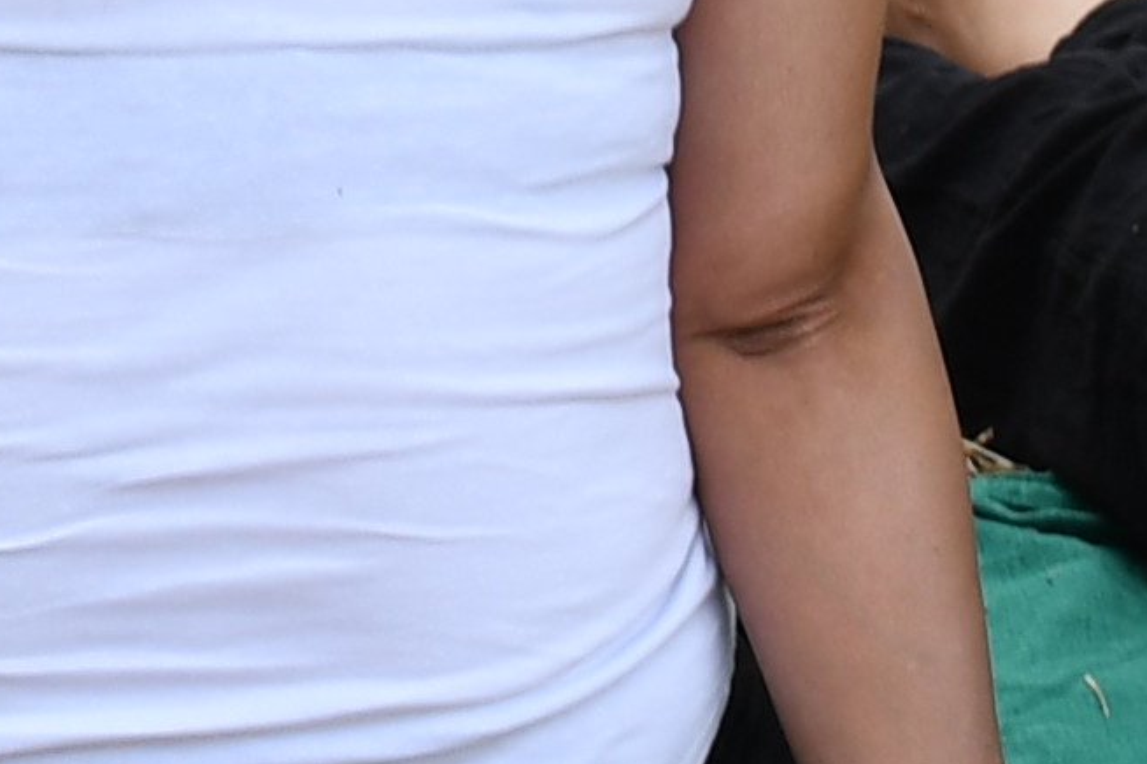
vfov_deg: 5.7
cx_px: 272
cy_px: -936
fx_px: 7487
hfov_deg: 8.7
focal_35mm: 235
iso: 125
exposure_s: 1/100
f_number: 8
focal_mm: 18
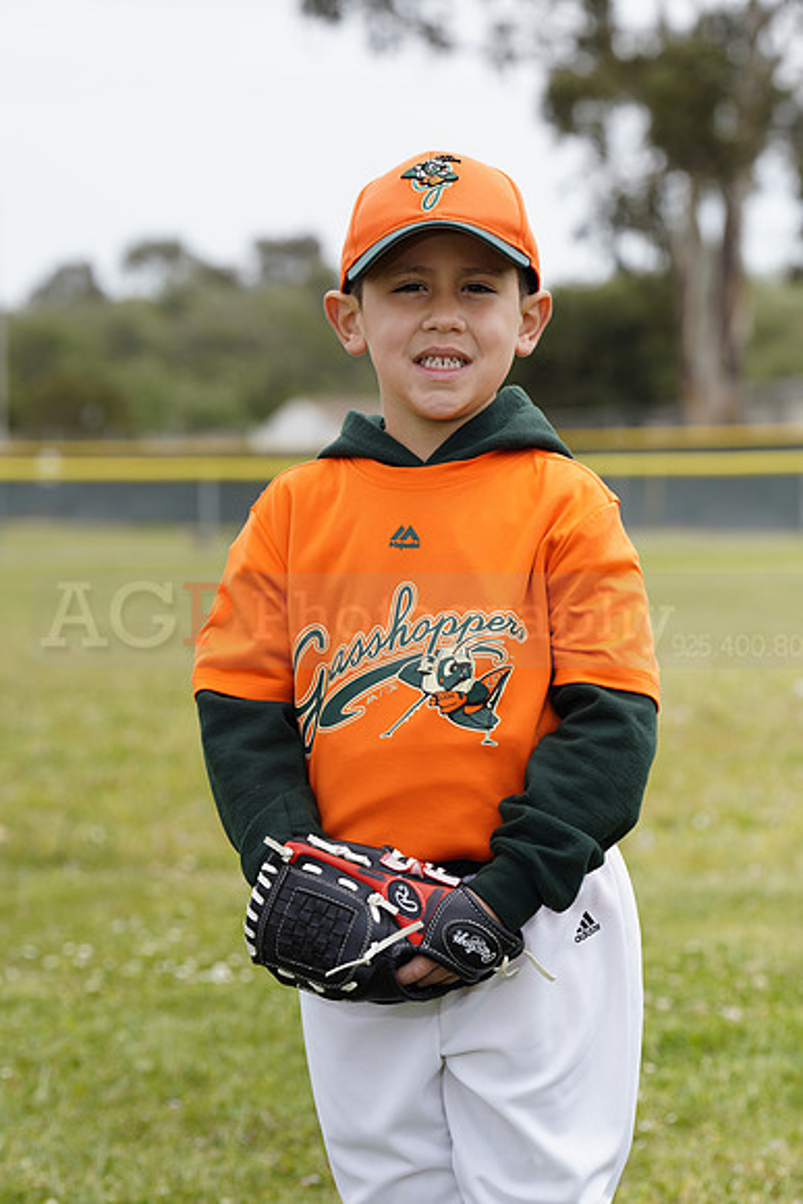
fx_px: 4848
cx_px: 402
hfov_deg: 9.5
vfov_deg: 14.2
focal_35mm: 145
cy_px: 602
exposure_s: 1/250
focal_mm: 145
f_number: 7.1
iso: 100
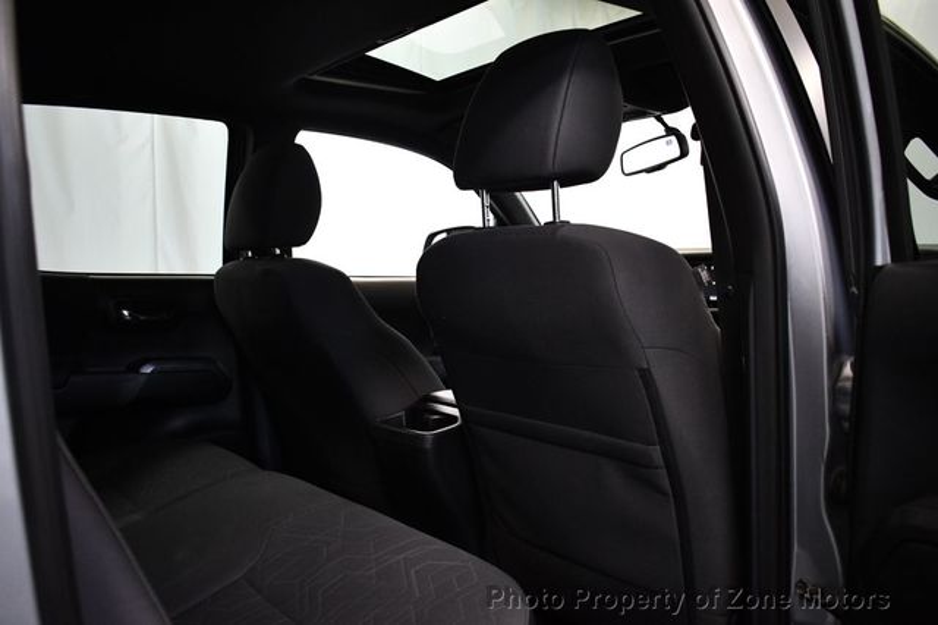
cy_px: 312
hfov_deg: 62.0
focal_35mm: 30
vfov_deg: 43.6
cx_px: 469
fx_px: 781
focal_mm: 20
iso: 2500
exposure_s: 1/125
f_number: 3.8
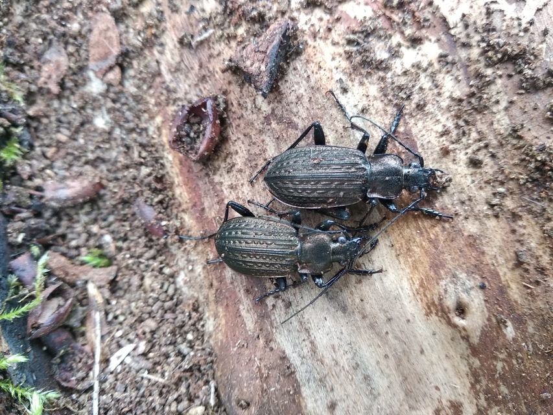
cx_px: 276
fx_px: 415
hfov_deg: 67.3
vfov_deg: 53.1
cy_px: 208
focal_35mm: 26
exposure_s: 1/50
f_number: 2.2
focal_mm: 3.81
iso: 500
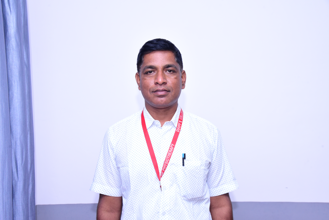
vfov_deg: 30.5
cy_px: 110
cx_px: 164
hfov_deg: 44.5
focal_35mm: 44
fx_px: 402
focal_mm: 44
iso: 2500
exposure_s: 1/160
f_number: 10
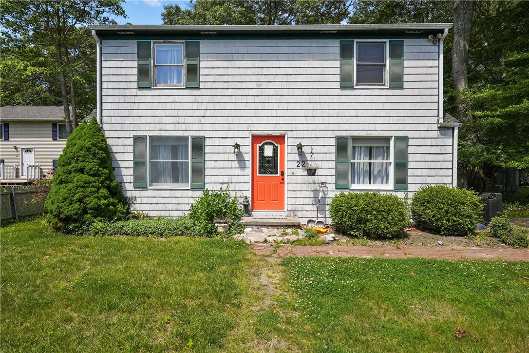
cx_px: 264
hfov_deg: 84.0
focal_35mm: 20
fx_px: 294
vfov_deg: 61.9
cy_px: 176
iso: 400
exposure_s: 1/1250
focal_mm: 13.9
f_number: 9
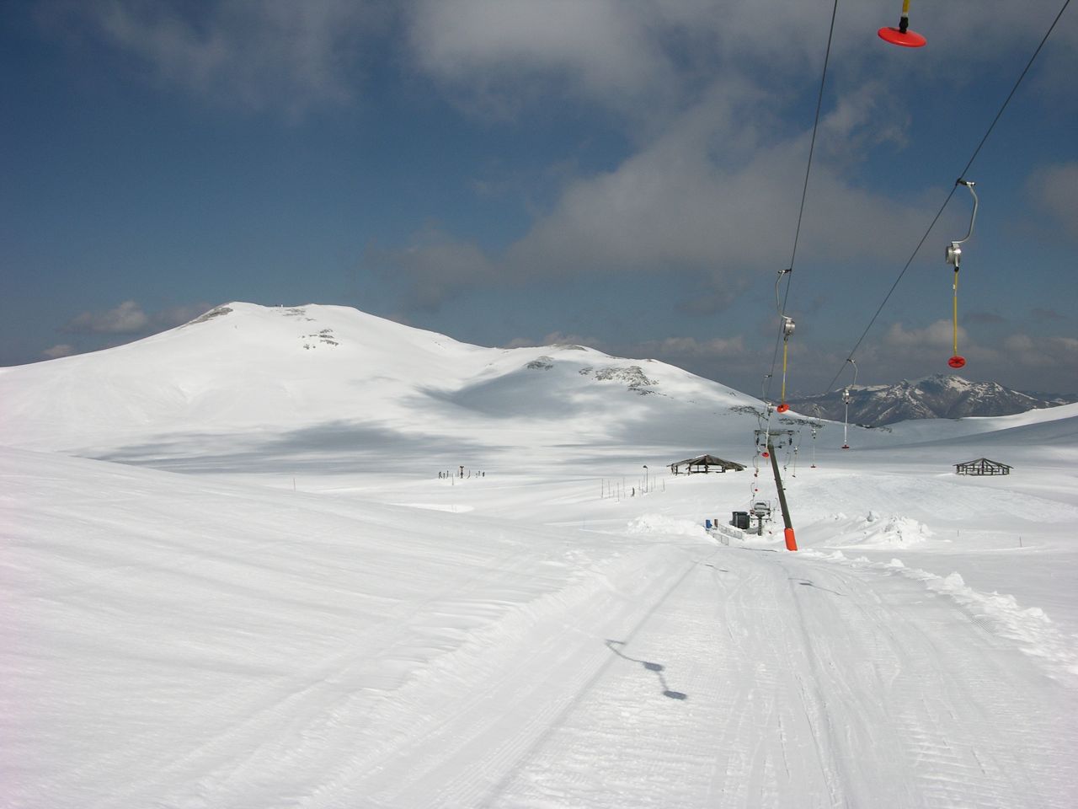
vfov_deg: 40.7
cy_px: 404
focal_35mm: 35
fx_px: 1090
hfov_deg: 52.6
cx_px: 539
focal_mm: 8.9
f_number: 8
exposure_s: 1/508
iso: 50
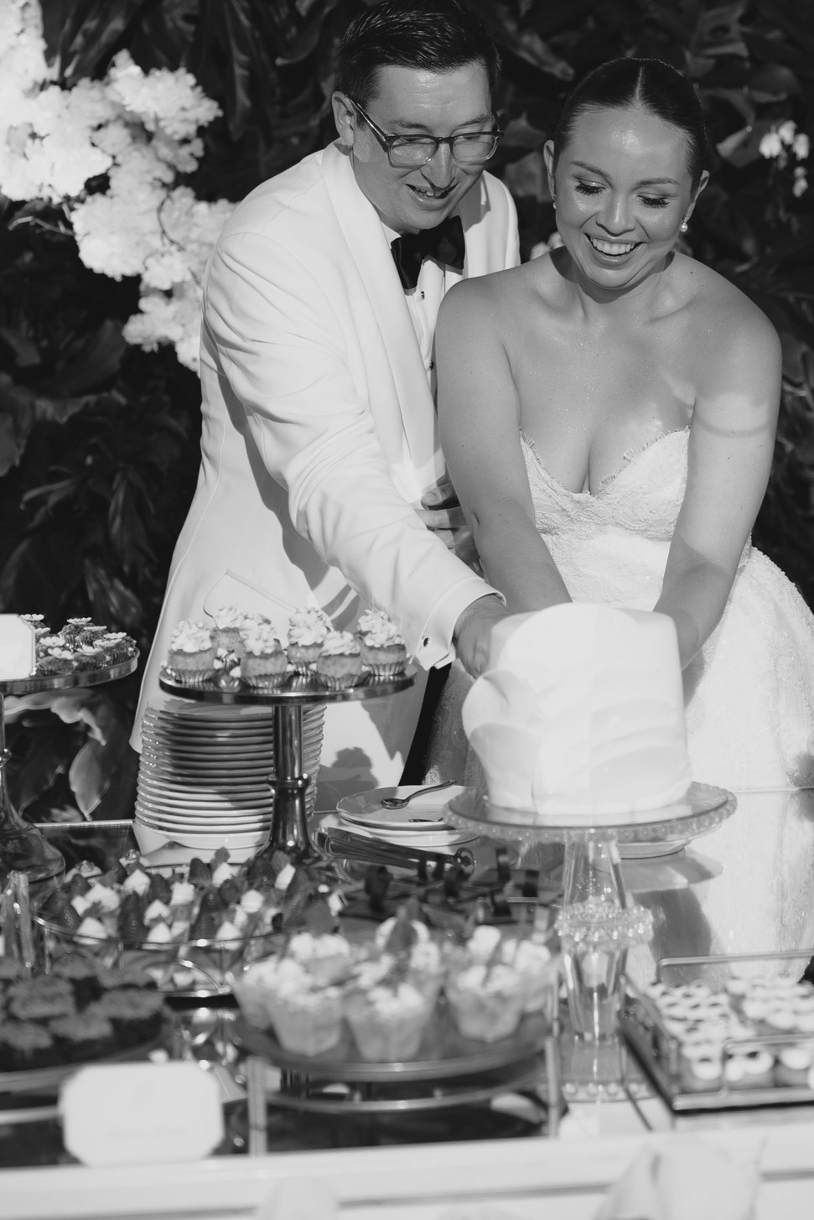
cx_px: 529
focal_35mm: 88
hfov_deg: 15.5
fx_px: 2982
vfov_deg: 22.7
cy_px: 207
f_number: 2.5
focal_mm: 50
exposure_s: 1/160
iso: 320
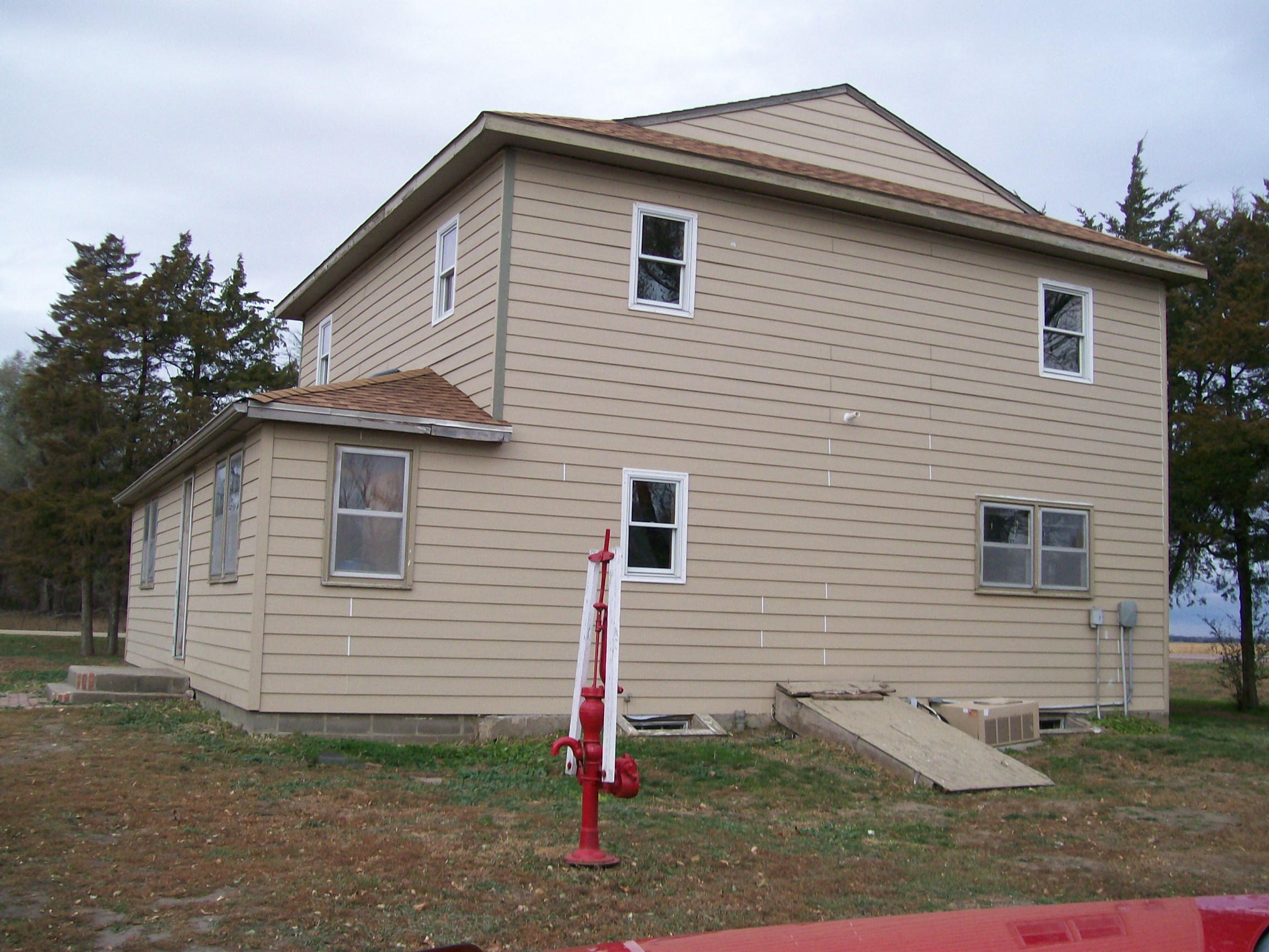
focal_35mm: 36
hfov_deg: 51.4
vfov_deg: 39.7
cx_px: 634
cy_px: 476
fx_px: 1320
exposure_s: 1/106
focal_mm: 6
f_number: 2.7
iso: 80
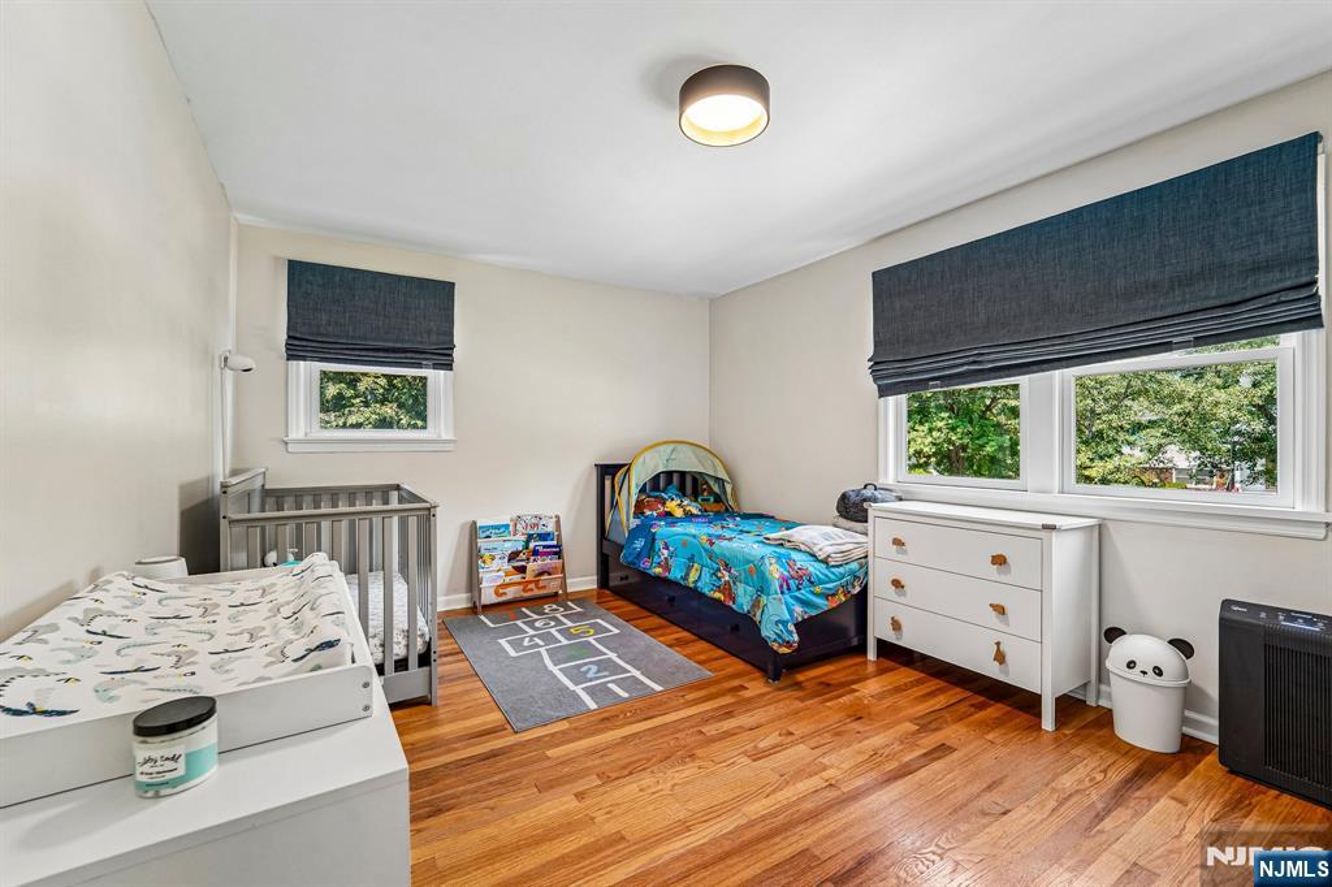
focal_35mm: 14
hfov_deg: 104.3
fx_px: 518
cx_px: 666
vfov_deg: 81.2
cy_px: 444
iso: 400
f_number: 8
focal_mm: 14
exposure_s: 1/10
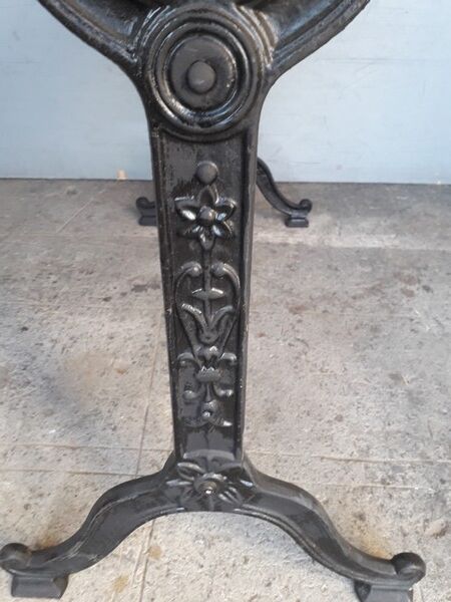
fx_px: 469
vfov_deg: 65.3
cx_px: 226
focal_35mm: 27
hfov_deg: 51.4
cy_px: 301
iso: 100
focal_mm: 3.6
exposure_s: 1/50
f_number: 1.9
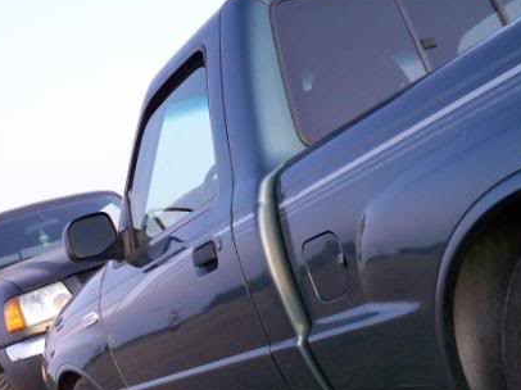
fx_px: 1038
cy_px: 350
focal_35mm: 69
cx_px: 209
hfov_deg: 28.1
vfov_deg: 20.8
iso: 400
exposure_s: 1/40
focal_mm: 6.3
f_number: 3.1
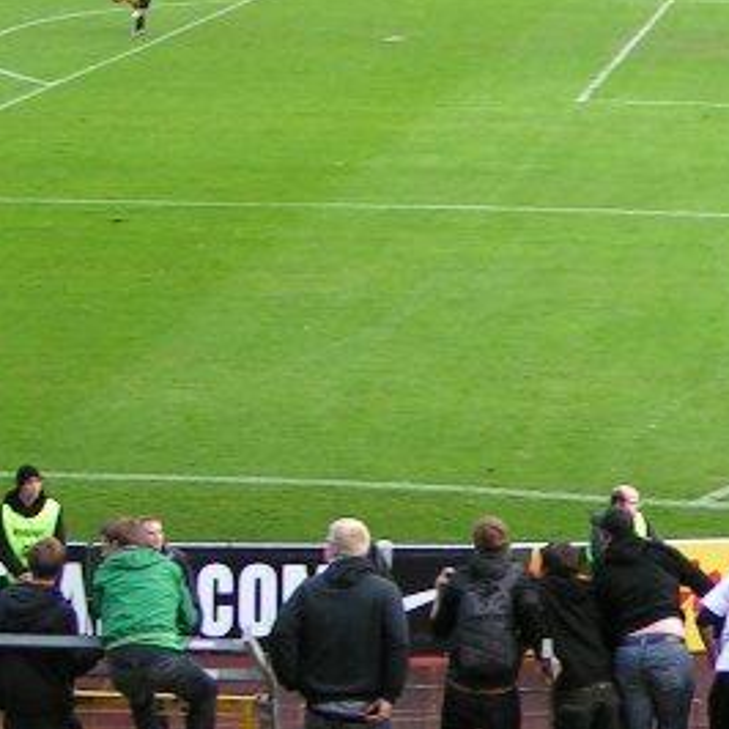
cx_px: 874
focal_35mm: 101
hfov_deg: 16.5
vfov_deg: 17.2
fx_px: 2406
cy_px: 411
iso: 50
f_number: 2.8
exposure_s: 1/50
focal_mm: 5.8
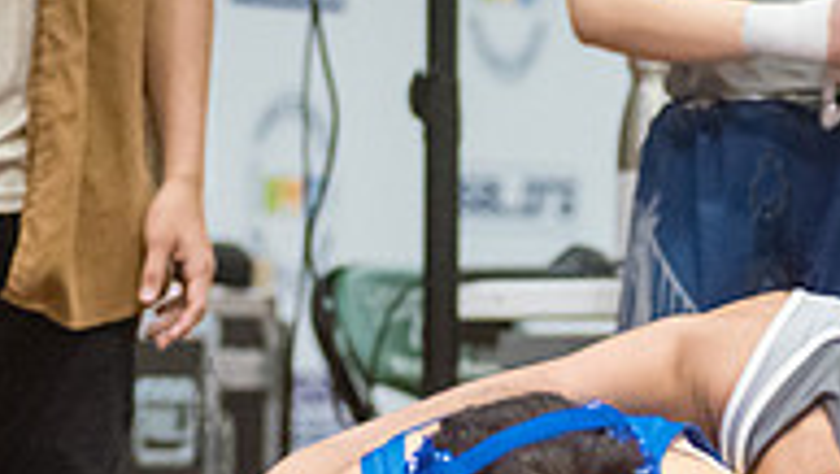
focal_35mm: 460
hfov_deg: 4.7
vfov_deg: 2.6
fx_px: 10256
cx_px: 547
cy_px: 685
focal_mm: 120
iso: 8000
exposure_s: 1/250
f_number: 3.5
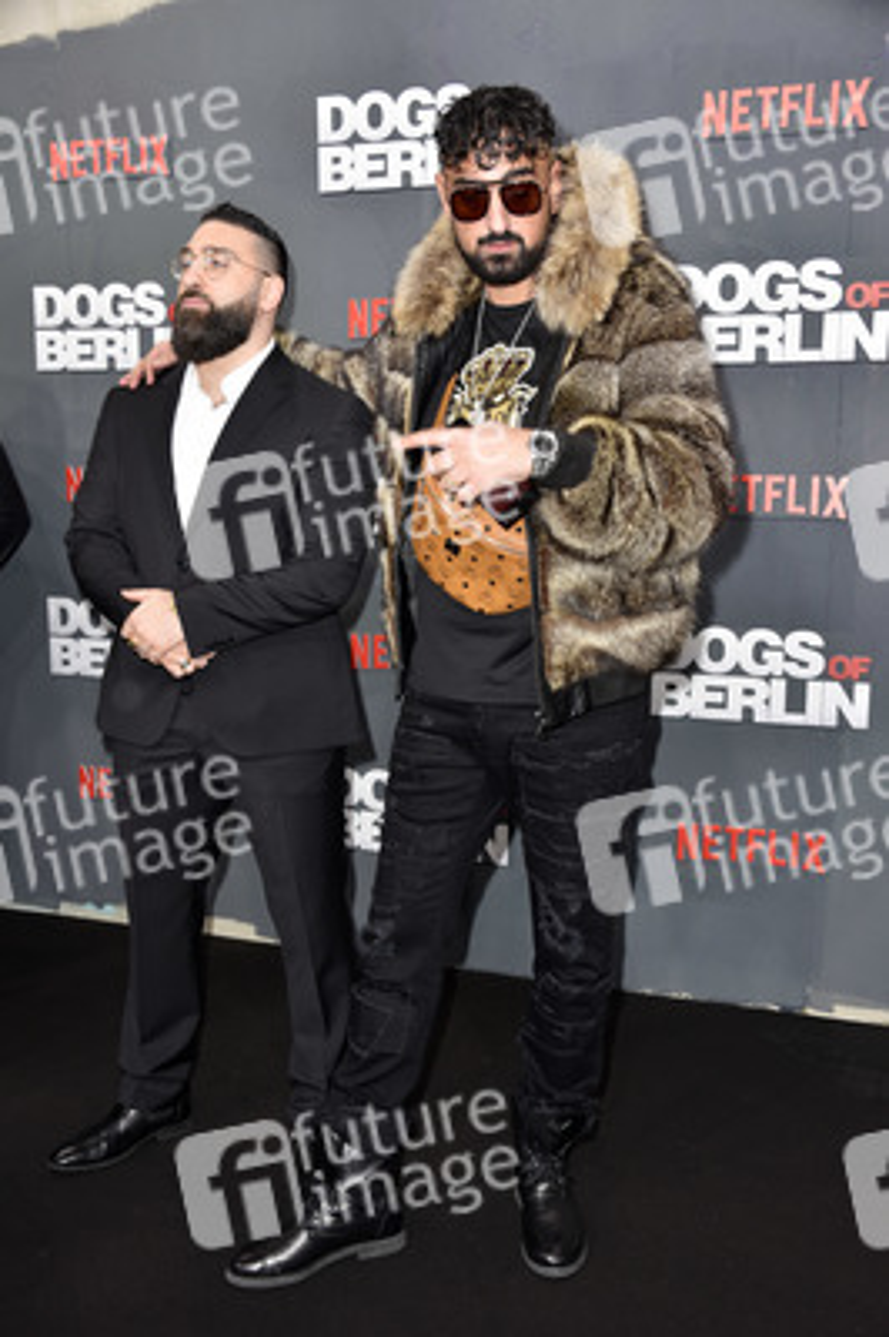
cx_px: 444
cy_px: 668
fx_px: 1410
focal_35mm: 38
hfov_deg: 35.0
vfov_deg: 50.7
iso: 250
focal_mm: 38
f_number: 5.6
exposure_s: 1/200
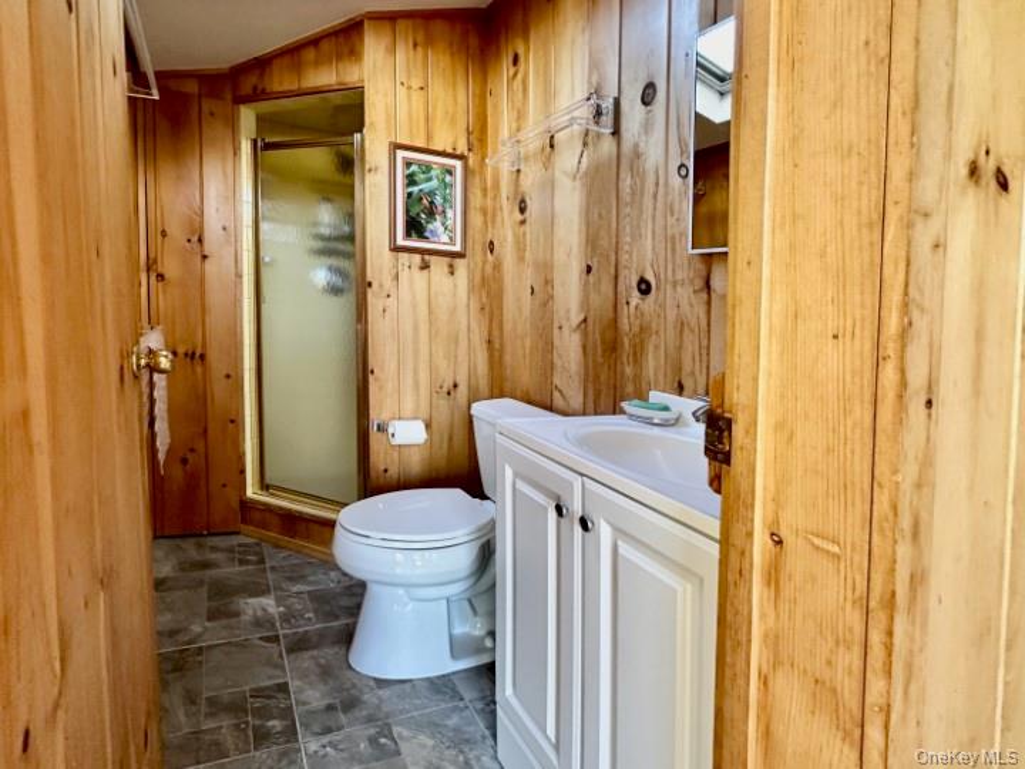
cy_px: 384
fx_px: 415
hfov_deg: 102.1
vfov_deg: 85.7
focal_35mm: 14
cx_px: 512
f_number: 2.2
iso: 320
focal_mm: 2.2
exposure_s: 1/99
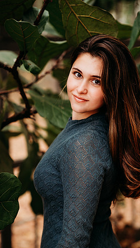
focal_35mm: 90
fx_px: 595
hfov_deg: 13.4
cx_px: 82
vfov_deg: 23.7
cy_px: 125
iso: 400
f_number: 2.2
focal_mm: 85
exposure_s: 1/320
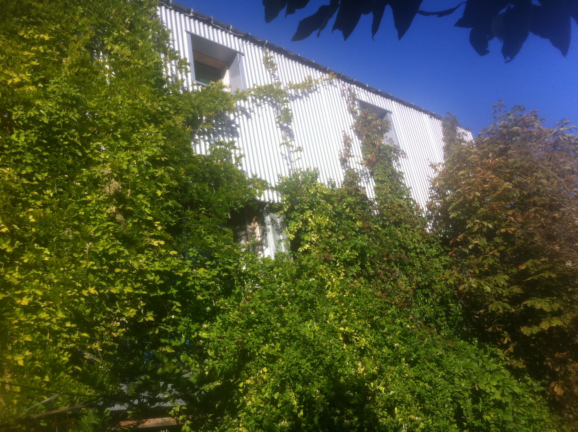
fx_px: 584
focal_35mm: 35
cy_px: 216
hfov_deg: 52.7
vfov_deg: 40.6
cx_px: 289
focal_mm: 3.85
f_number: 2.8
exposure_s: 1/943
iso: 80
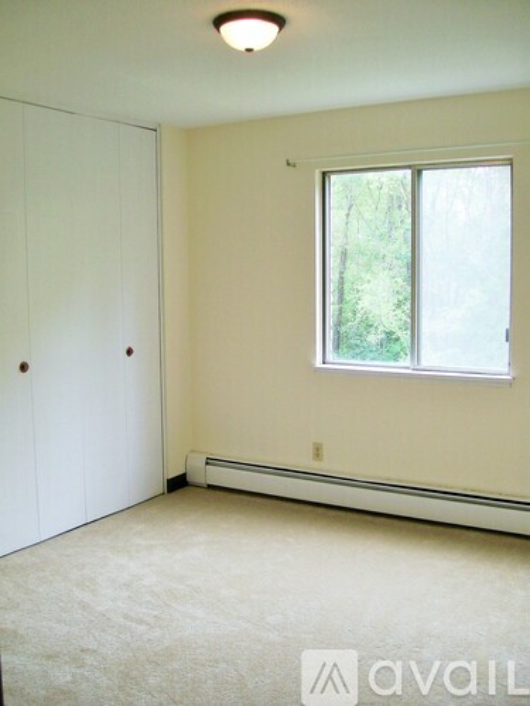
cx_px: 265
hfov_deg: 39.7
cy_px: 353
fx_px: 735
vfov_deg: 51.4
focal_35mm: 36
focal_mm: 6
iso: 80
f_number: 2.7
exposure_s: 1/68.2
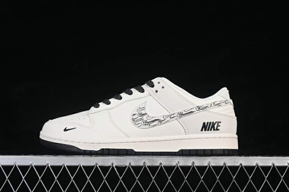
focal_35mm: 75
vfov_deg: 18.2
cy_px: 96
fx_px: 602
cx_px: 144
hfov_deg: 27.0
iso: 160
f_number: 8
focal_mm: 50
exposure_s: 1/80
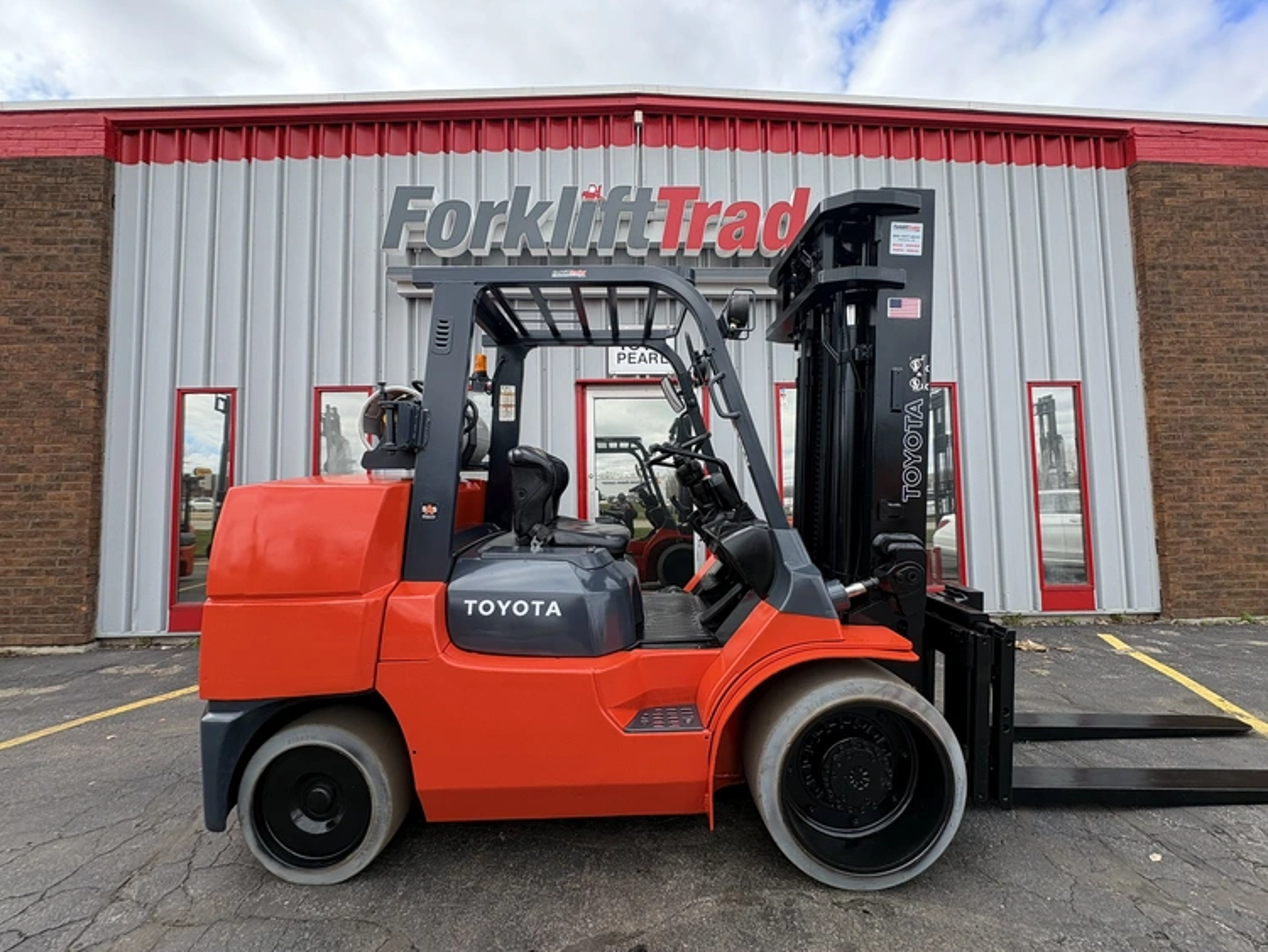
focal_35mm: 14
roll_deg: +1.8
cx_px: 634
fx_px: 513
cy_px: 476
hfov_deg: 102.0
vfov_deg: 85.7
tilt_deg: +3.6
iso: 40
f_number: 2.2
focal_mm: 2.22
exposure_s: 1/492
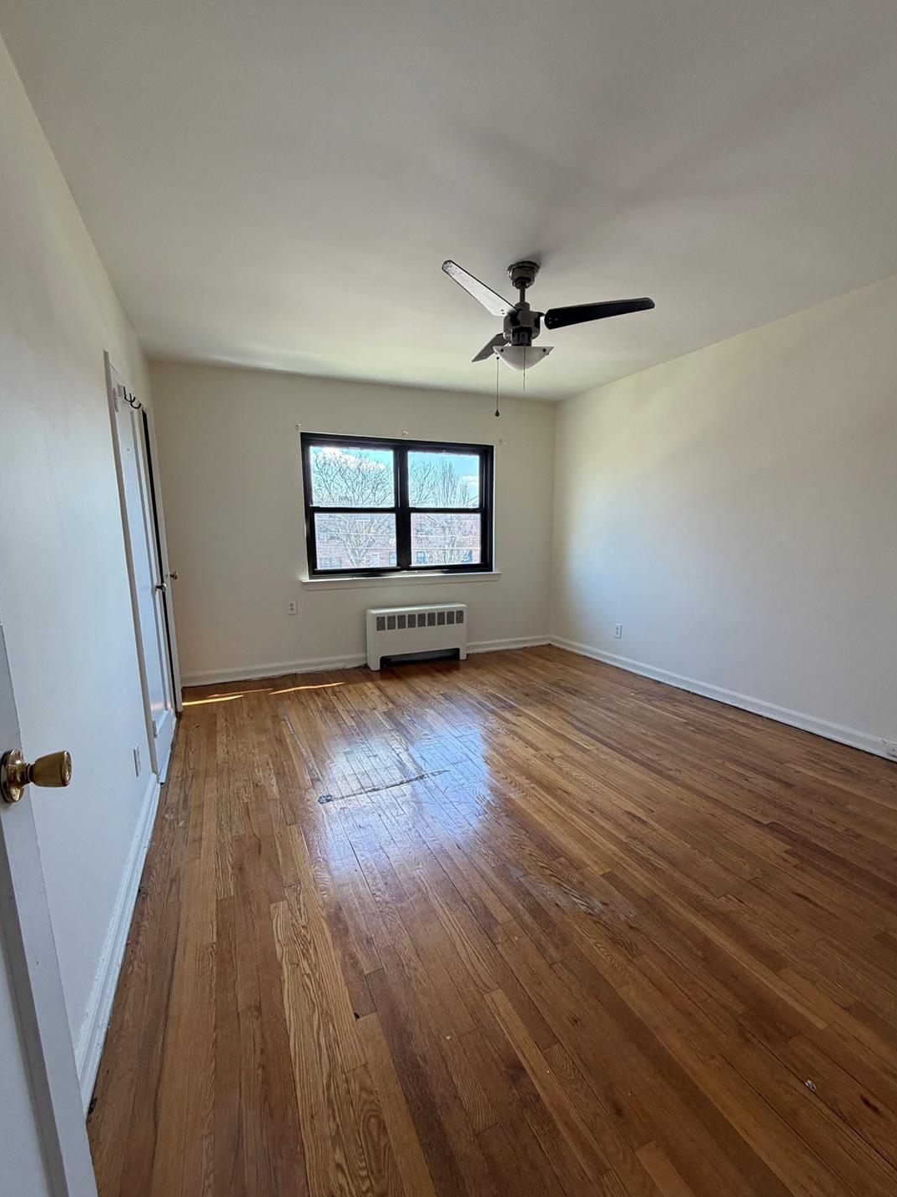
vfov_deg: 98.1
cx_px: 442
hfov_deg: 81.7
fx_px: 518
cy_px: 628
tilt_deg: -10.2
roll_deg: +0.6
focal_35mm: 15
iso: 160
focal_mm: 2.22
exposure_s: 1/121
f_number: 2.2
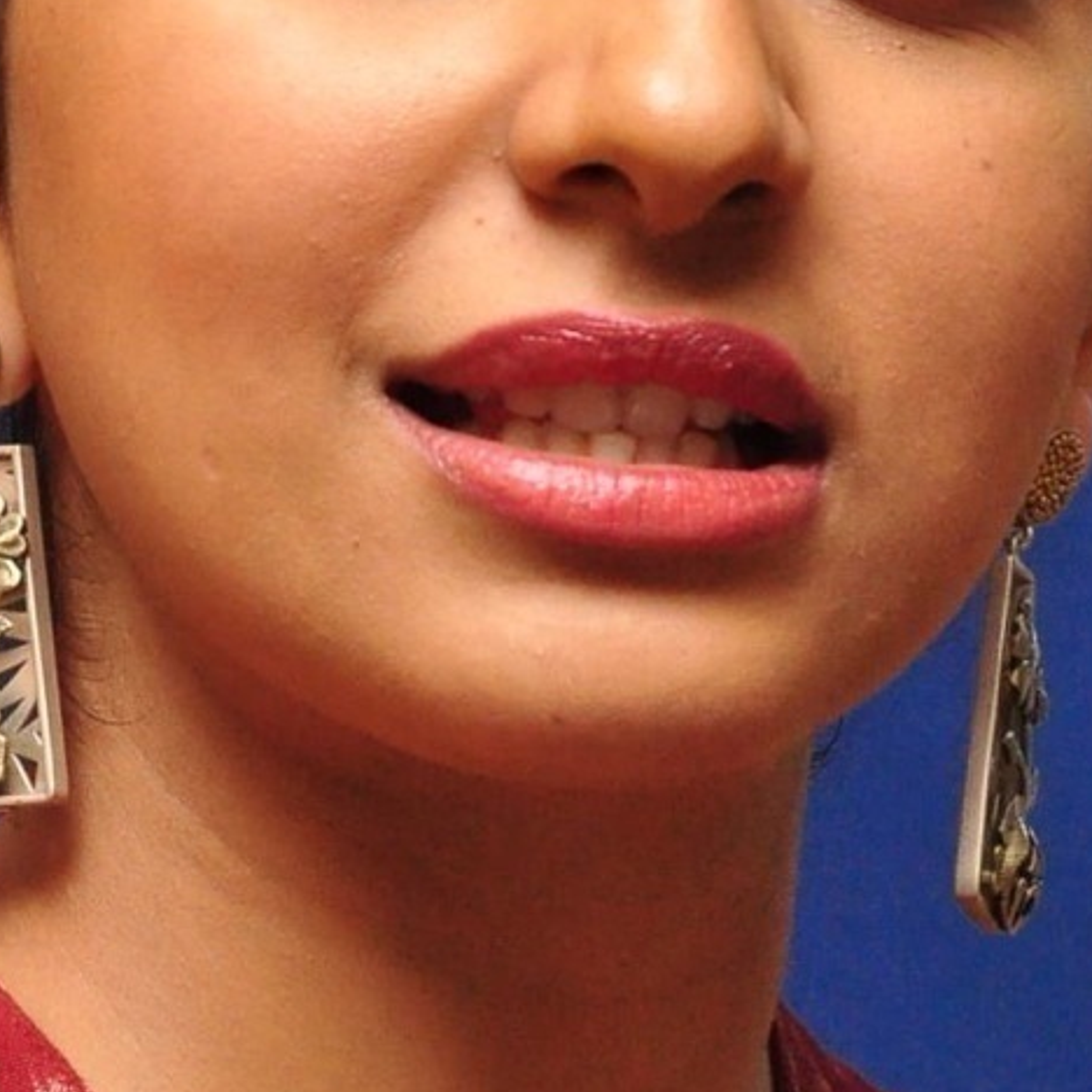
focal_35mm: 285
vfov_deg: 6.1
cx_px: 359
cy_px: 743
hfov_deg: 6.1
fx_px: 10172
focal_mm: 58
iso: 1600
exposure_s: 1/125
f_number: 8
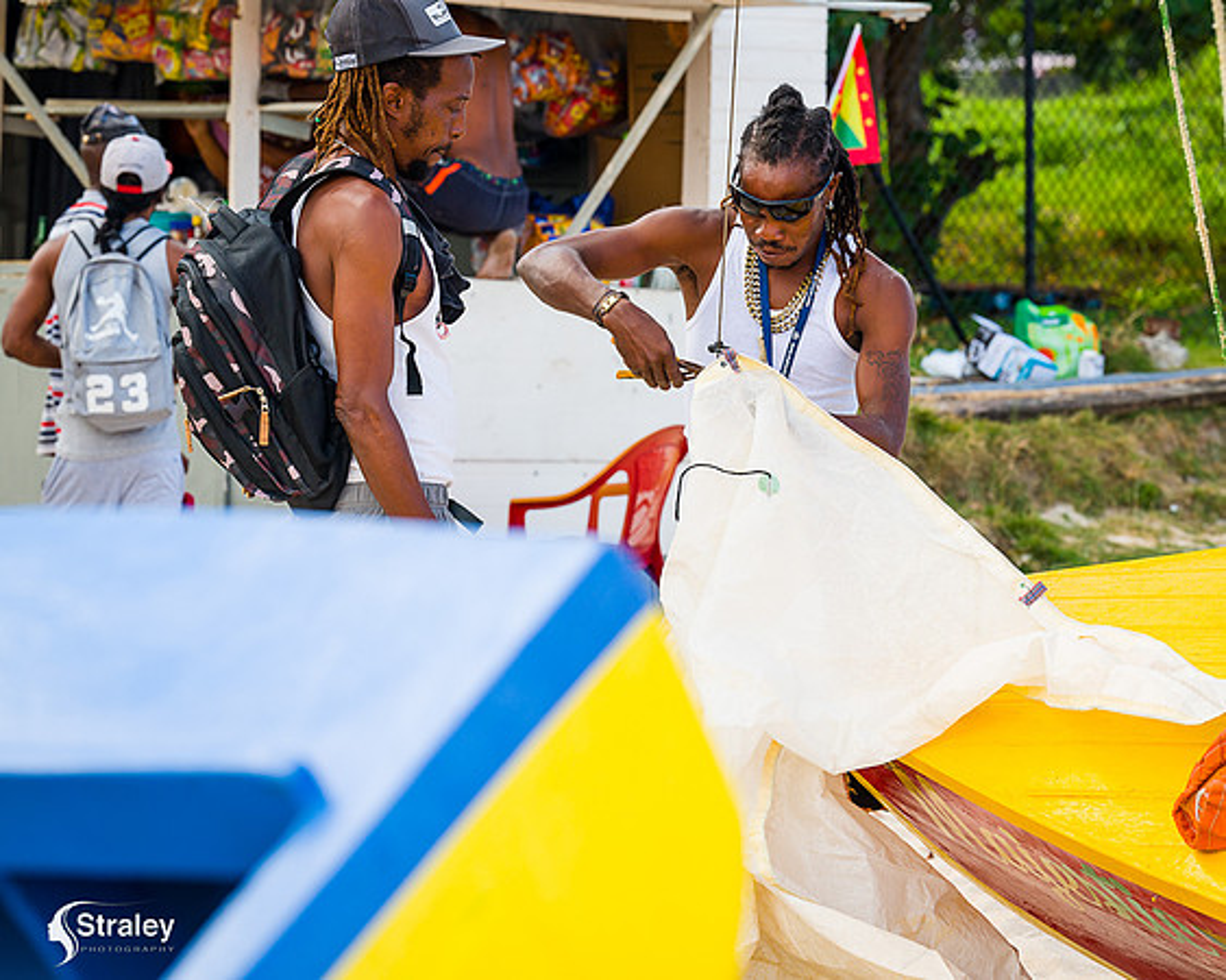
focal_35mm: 130
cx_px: 613
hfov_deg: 14.9
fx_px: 4698
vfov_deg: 11.9
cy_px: 490
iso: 360
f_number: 6.3
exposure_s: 1/320
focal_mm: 115
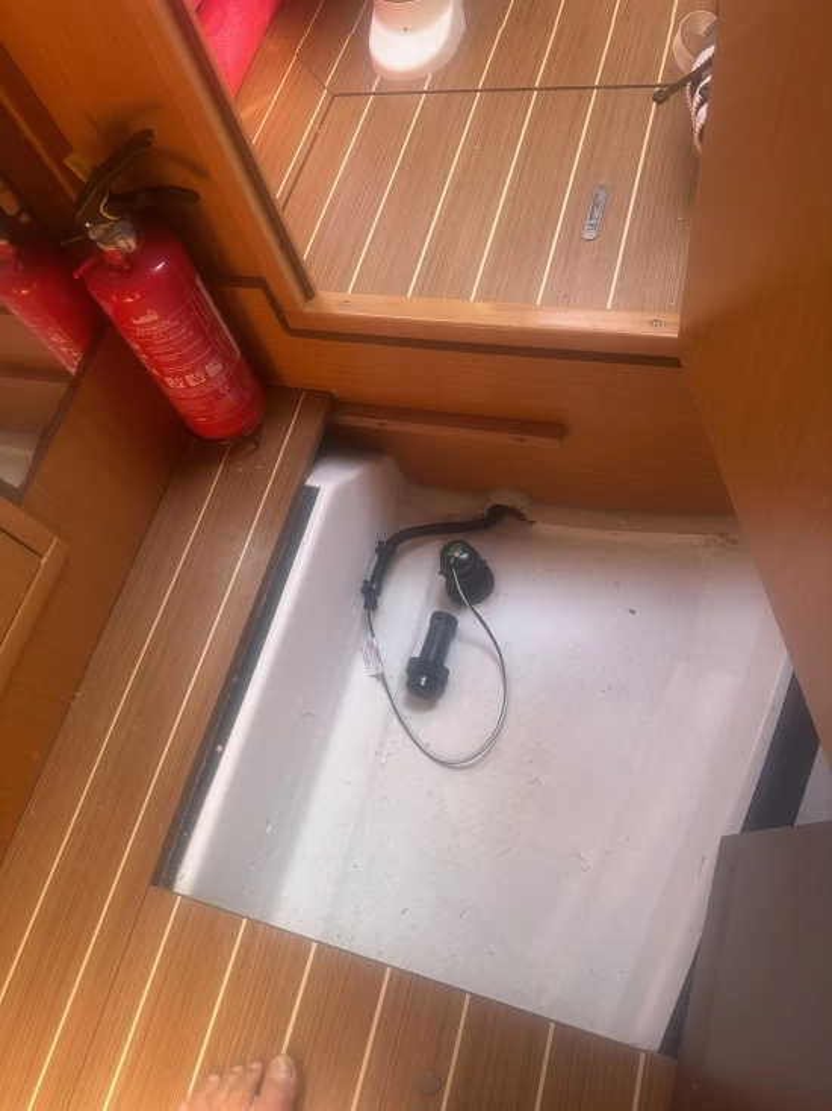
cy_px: 556
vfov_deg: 71.6
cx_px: 416
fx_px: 770
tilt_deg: -61.5
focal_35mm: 24
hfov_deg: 56.8
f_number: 1.78
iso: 160
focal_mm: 6.86
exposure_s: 1/121
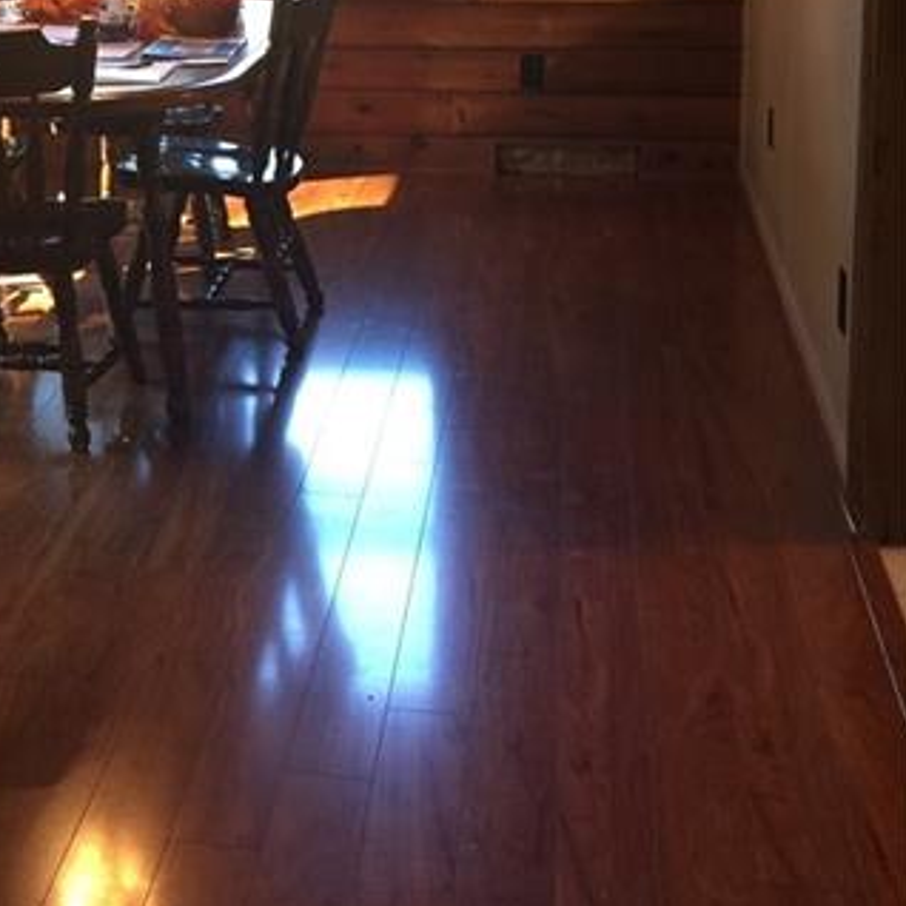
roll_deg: +2.3
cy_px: 54
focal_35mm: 62
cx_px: 91
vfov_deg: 26.6
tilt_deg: -8.7
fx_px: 1836
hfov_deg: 26.8
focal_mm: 4.15
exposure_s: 1/15
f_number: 2.2
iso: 64
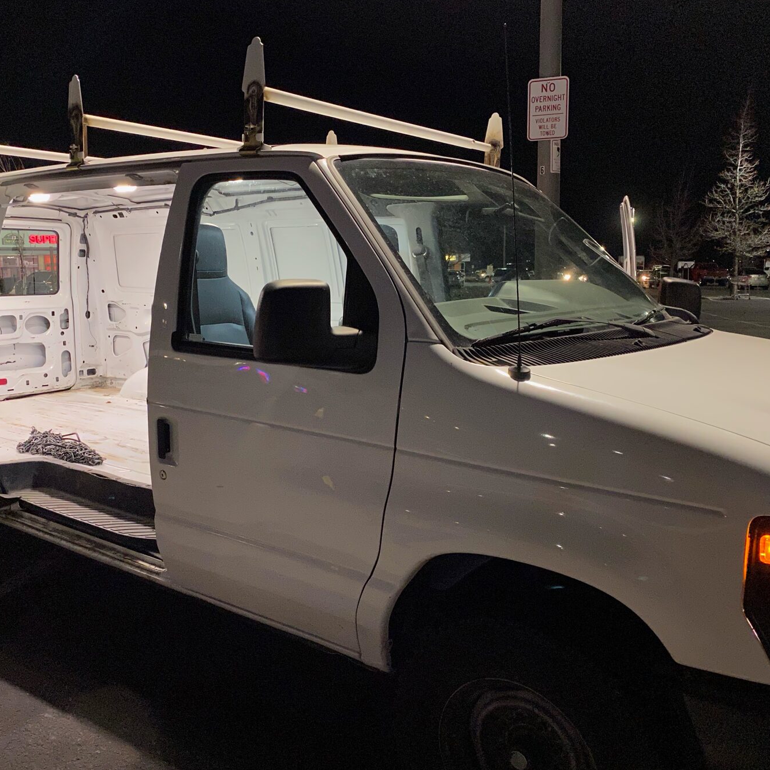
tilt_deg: -9.8
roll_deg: +0.7
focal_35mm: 31
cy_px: 387
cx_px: 332
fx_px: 780
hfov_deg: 52.4
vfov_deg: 52.5
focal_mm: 4.25
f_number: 1.8
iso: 500
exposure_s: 1/30
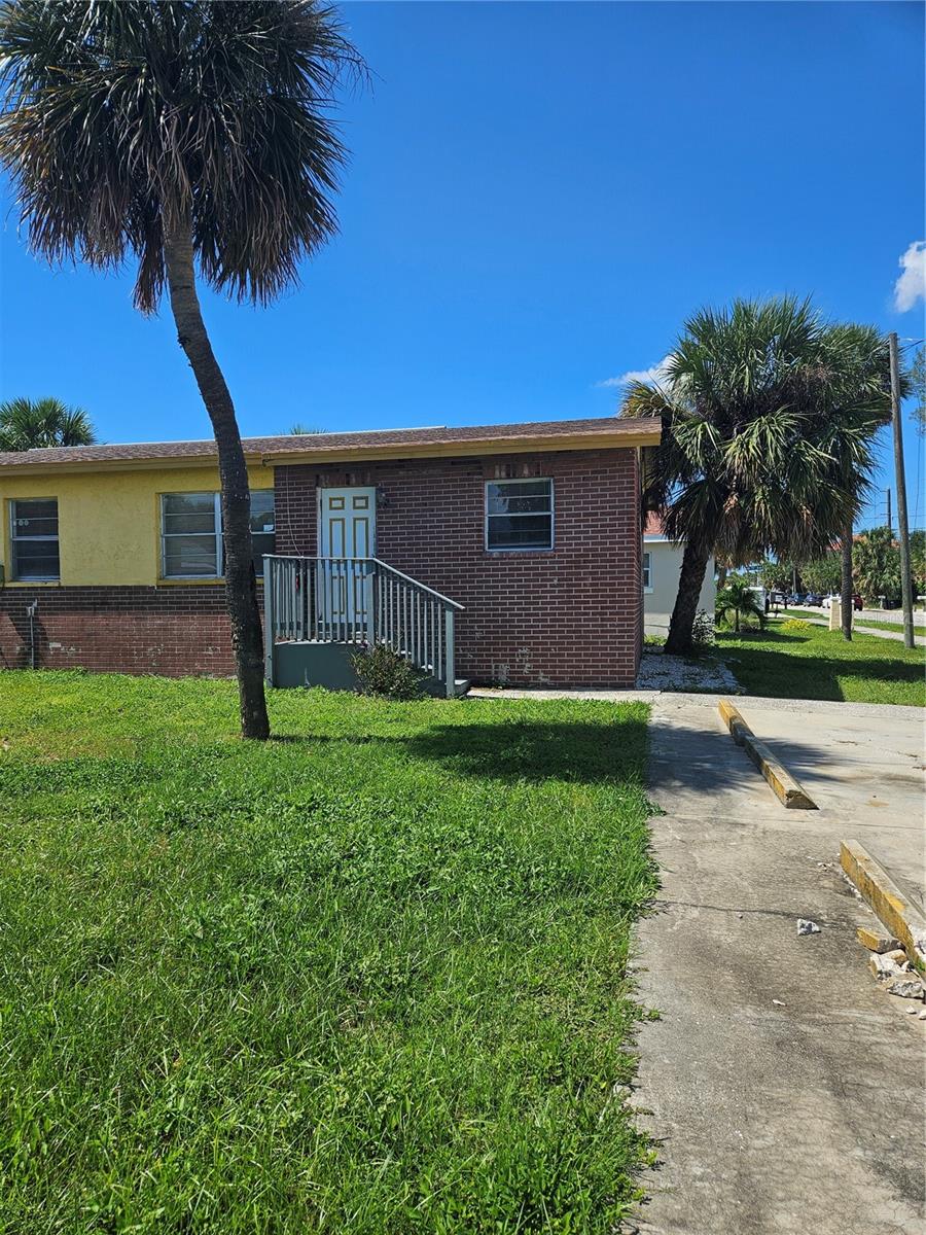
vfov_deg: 73.9
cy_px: 618
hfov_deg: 58.9
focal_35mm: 23
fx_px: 820
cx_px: 463
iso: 25
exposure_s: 1/1915
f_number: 1.8
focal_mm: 5.4
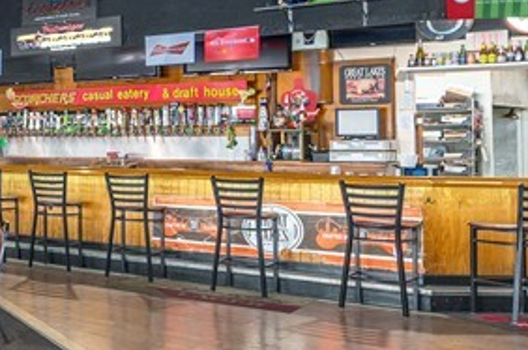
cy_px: 130
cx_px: -332
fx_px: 791
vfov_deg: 24.9
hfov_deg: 24.6
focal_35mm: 54
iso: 200
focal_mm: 14
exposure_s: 1/60
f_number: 7.1
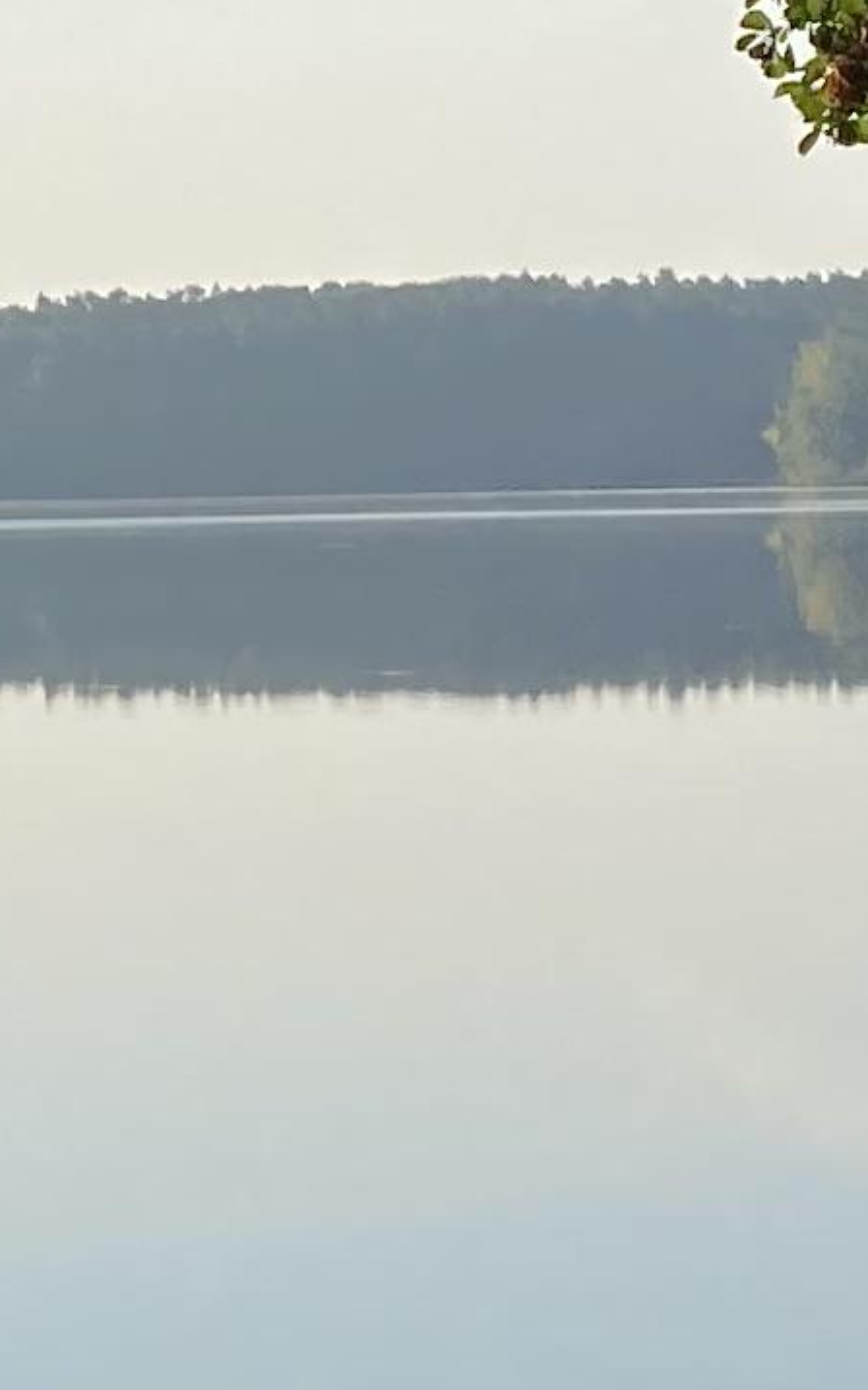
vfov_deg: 13.5
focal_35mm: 155
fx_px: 5868
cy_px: 446
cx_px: -267
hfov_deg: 8.3
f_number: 1.8
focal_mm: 4.25
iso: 32
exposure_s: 1/2755
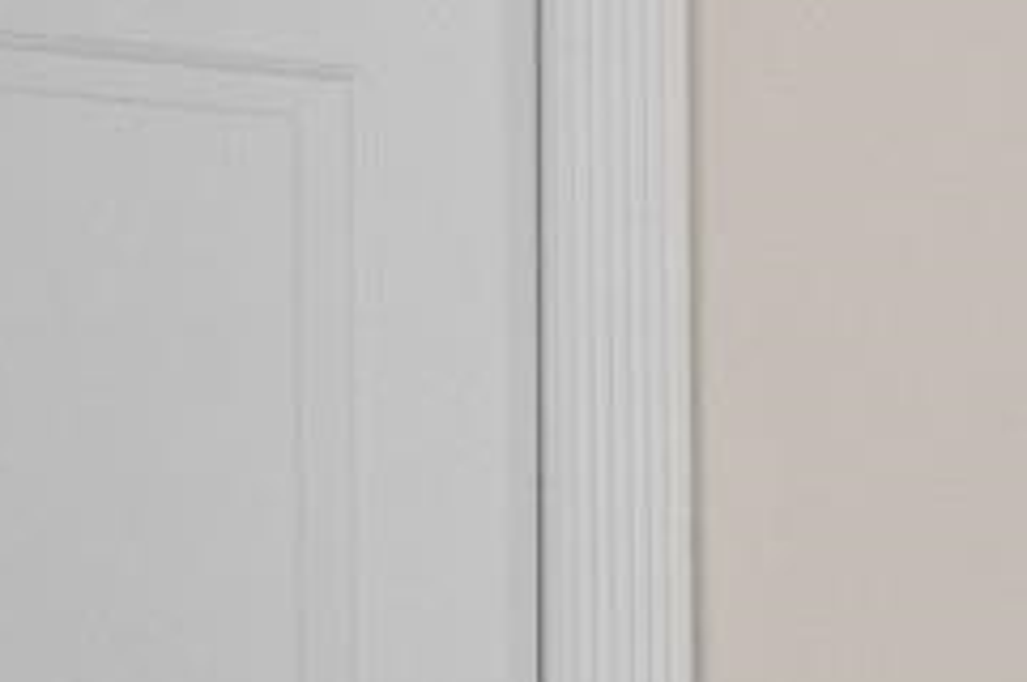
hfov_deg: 12.8
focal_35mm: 101
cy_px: 558
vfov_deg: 13.4
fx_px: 2877
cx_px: 2749
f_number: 4.5
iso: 100
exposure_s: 1
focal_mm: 10
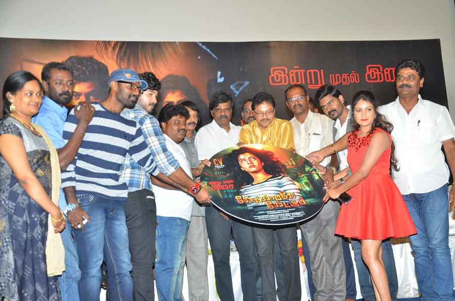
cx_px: 228
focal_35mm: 48
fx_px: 605
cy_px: 150
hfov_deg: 41.2
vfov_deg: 27.9
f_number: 4.2
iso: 800
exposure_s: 1/125
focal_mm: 32
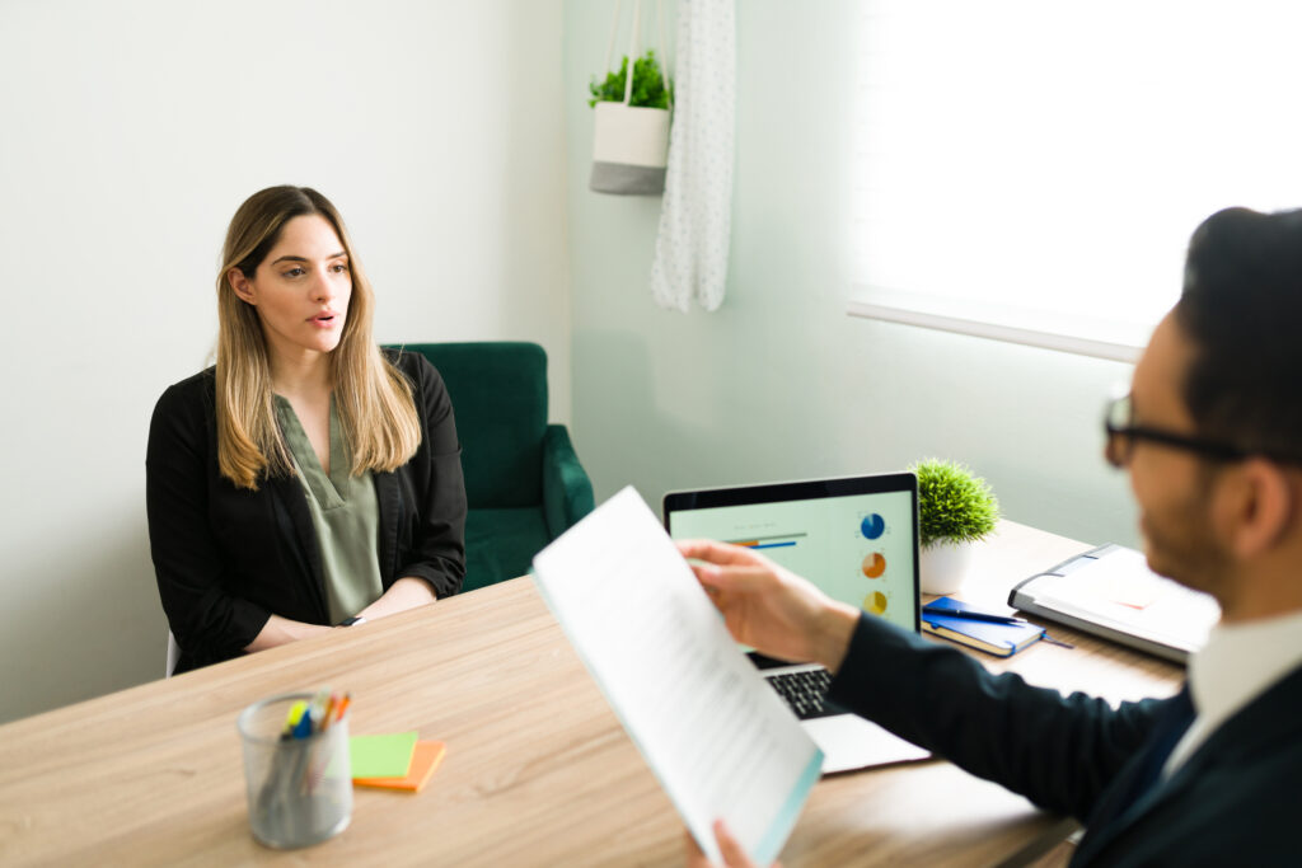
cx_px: 651
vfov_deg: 37.9
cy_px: 434
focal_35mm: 35
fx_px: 1266
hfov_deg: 54.4
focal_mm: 35
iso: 250
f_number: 1.8
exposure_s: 1/160
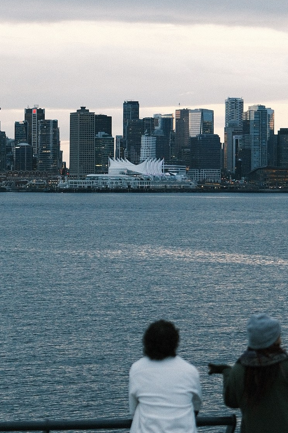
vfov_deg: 13.6
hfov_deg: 9.1
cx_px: 207
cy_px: 129
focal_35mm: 151
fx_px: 1812
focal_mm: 27
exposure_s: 1/750
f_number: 1.2
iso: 500
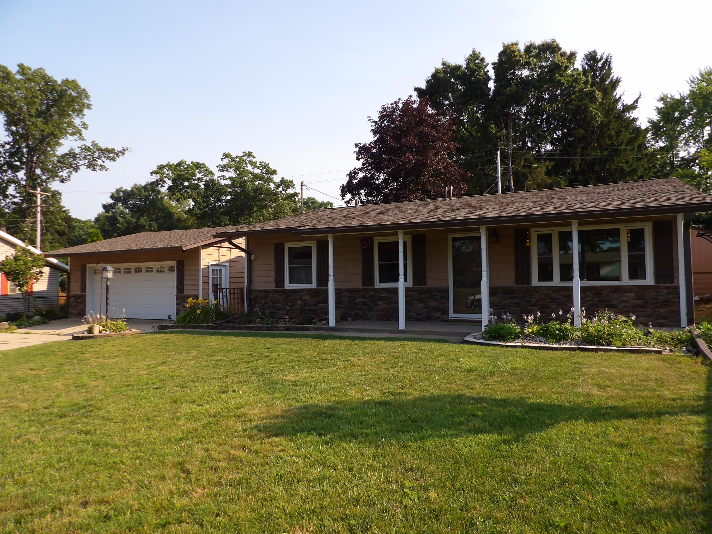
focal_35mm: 24
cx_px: 356
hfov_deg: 71.6
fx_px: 494
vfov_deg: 56.8
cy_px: 267
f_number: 2.8
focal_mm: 4.3
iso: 100
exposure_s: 1/782
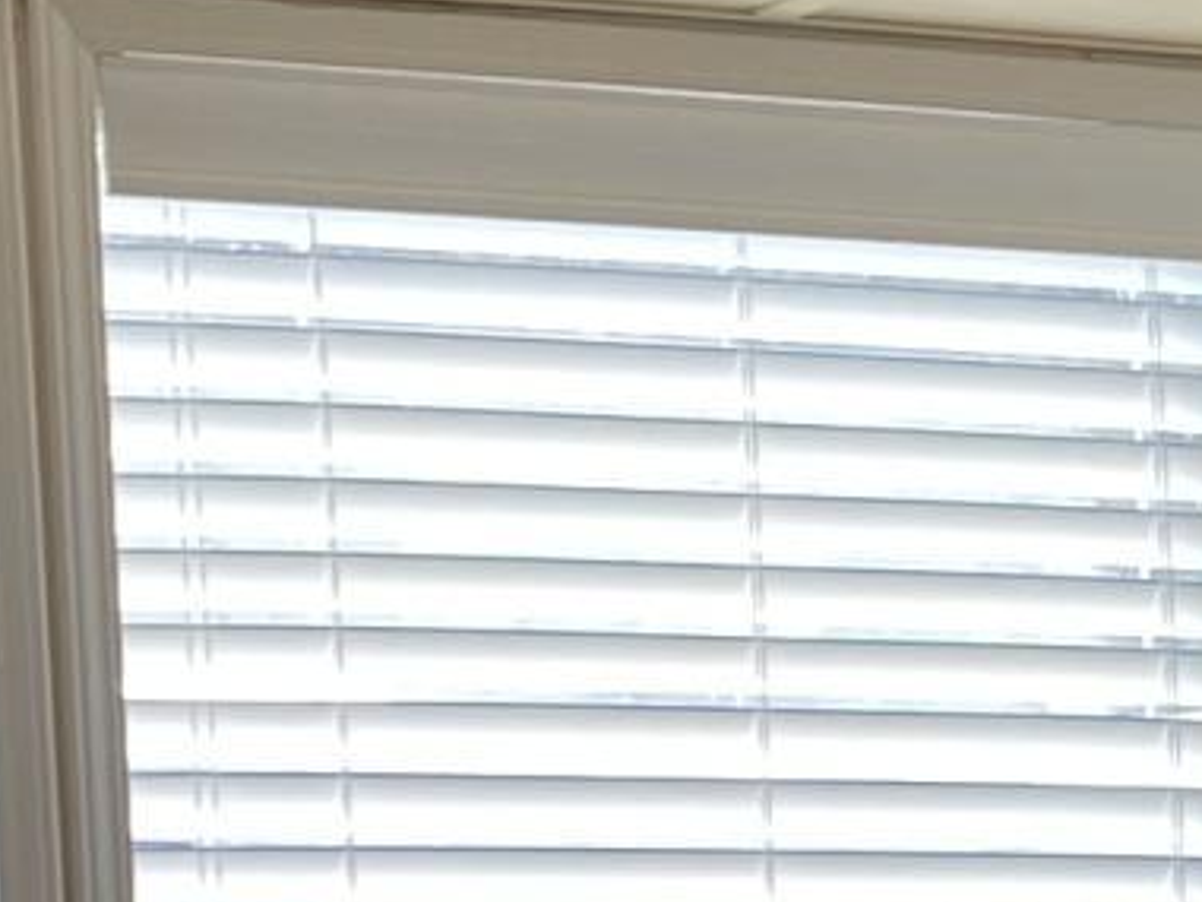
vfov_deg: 7.0
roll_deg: +0.5
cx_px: 3559
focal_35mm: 205
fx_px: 7118
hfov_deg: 8.2
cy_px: 1703
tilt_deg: -4.8
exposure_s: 1/129
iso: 32
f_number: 1.8
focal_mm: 4.25
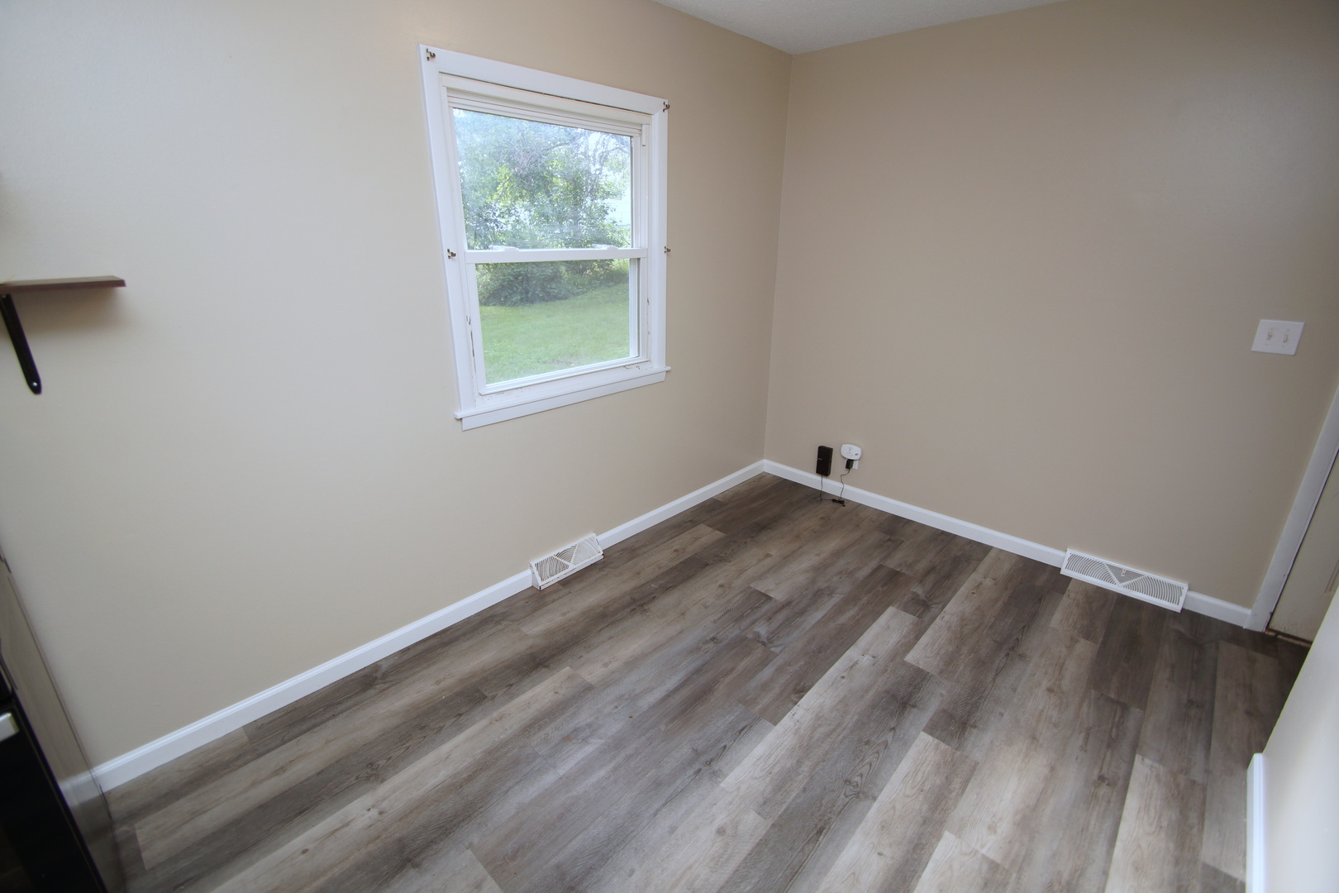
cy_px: 446
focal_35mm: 15
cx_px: 670
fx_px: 558
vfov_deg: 77.3
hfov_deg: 100.4
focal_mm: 10
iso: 160
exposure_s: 1/60
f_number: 4
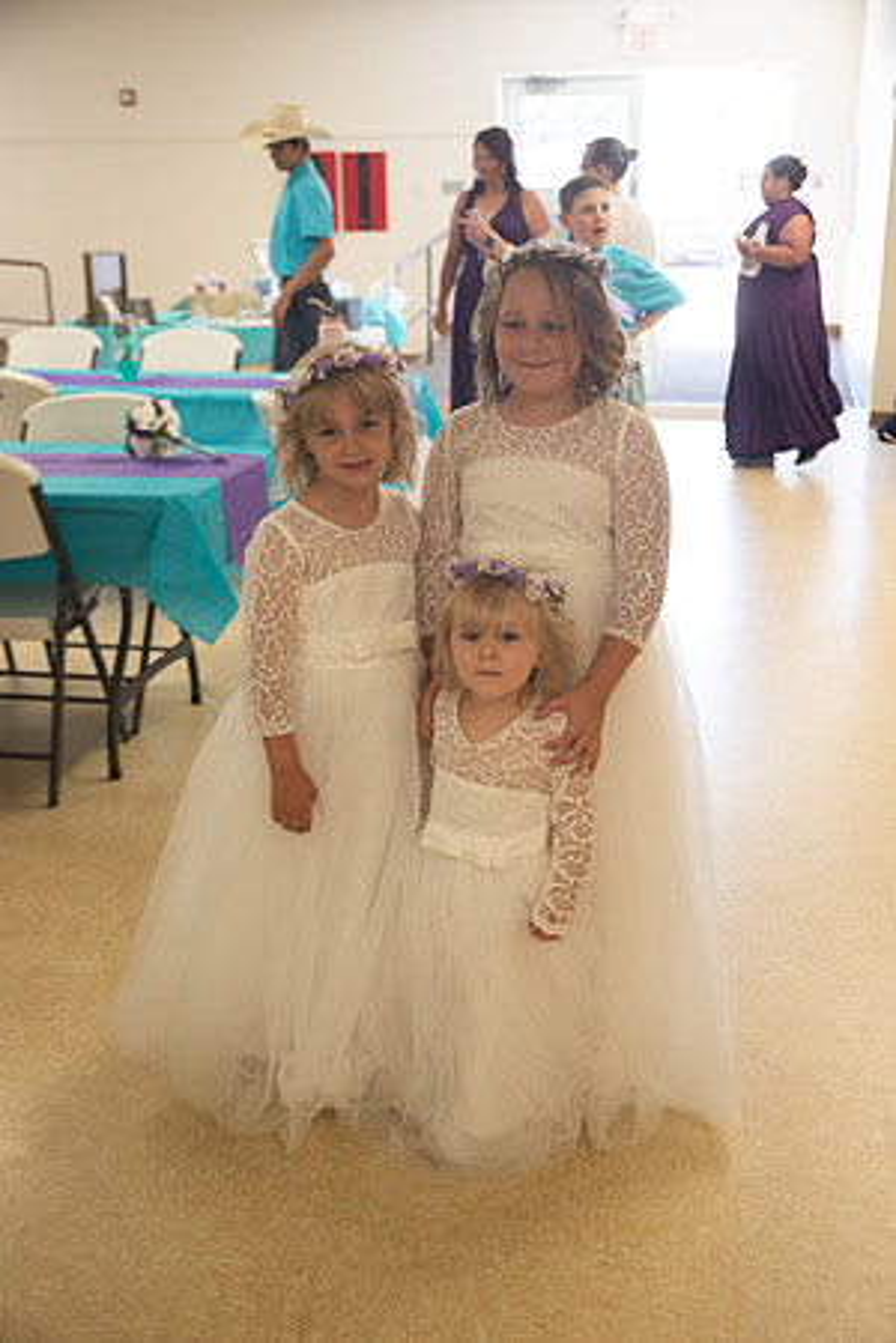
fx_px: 1493
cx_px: 448
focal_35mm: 40
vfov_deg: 48.5
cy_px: 672
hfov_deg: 33.4
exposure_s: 1/125
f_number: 3.5
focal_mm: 40
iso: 400
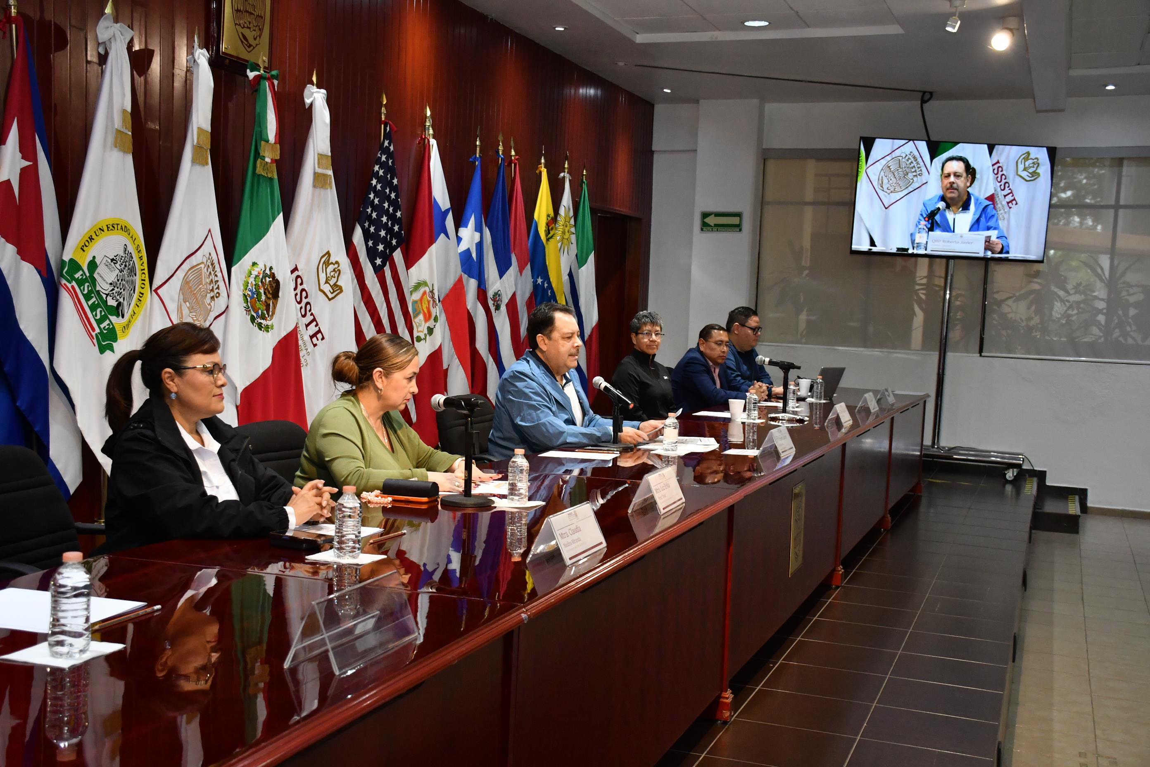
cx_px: 575
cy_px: 384
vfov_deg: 33.4
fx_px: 1278
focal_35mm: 40
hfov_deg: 48.5
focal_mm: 27
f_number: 5.6
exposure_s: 1/100
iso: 1250
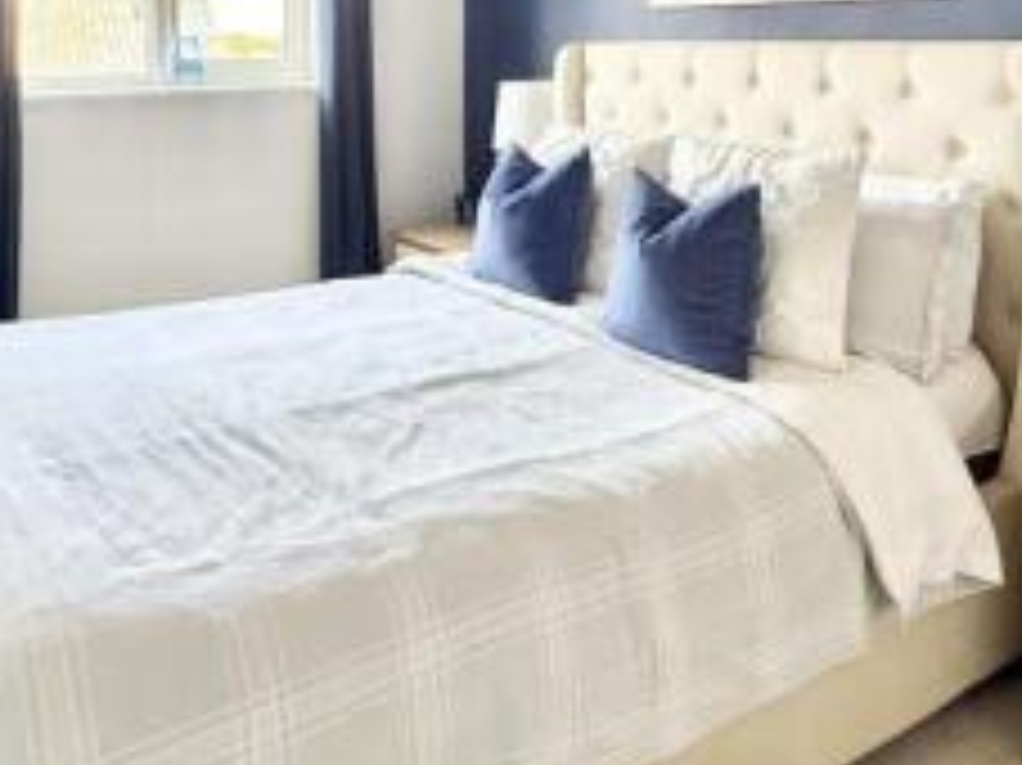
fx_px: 1062
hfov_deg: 51.4
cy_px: 38
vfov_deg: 36.5
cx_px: 511
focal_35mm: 36
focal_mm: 2.22
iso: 160
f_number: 2.2
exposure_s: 1/99
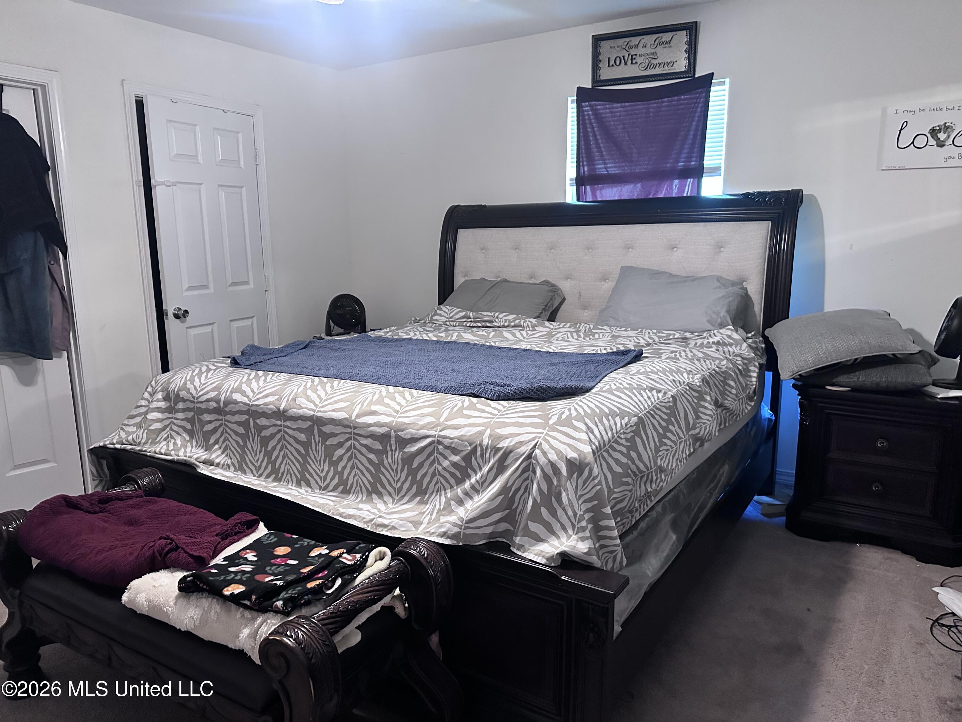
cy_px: 361
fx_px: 667
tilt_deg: -11.0
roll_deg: +0.8
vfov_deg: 56.8
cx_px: 481
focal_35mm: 24
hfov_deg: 71.6
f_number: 1.78
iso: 800
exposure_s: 1/60
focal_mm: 6.86
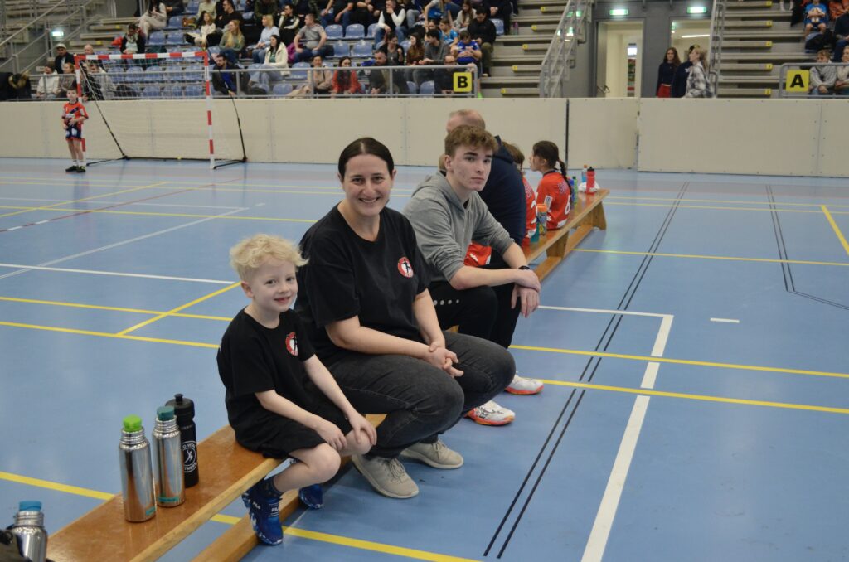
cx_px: 424
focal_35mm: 33
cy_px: 281
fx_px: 777
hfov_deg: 57.3
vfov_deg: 39.8
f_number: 4
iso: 1600
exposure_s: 1/200
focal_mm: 22
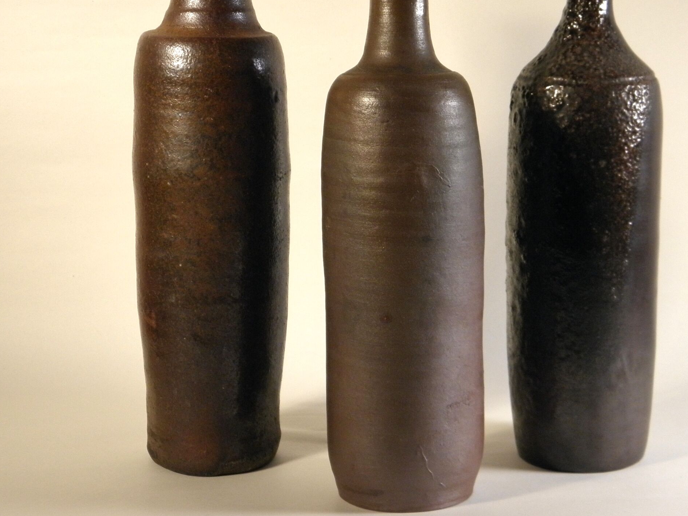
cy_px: 196
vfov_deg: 18.4
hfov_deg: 24.4
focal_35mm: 80
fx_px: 1590
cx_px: 399
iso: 200
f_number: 4.1
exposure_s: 1/40
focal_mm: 10.6
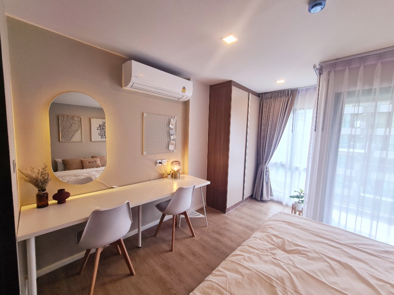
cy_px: 148
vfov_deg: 89.9
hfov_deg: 106.2
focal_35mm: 13
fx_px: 148
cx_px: 197
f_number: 2.2
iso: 80
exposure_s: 1/100
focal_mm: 2.2
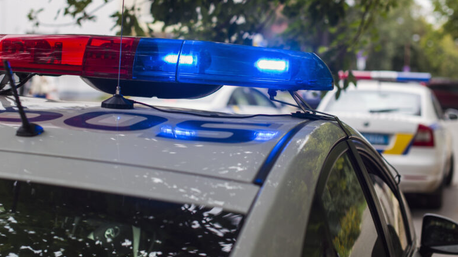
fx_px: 838
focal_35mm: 69
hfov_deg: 30.6
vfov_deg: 17.4
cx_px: 214
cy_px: 101
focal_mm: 50
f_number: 2.5
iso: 100
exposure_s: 1/320
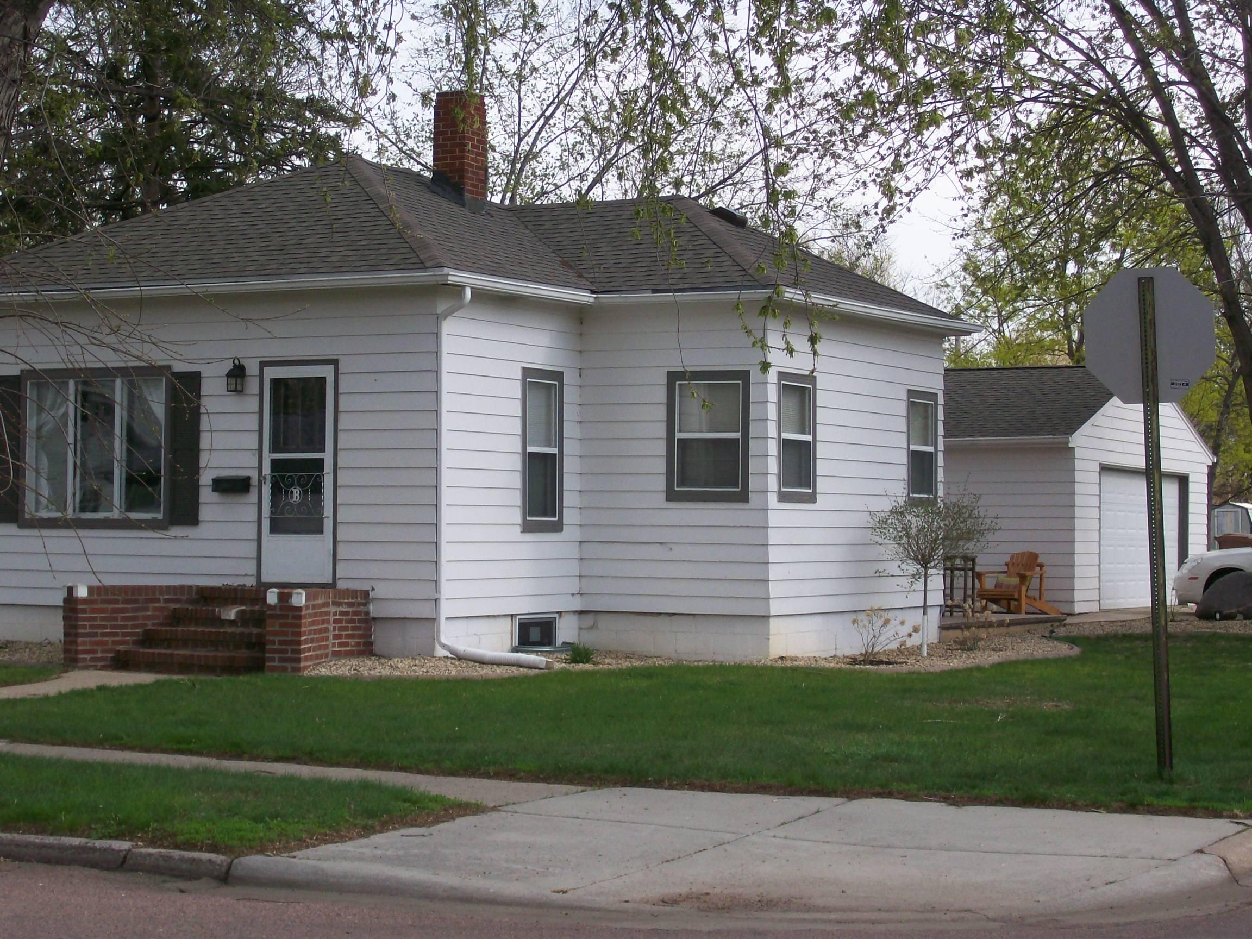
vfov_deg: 21.0
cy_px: 470
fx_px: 2532
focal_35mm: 70
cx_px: 626
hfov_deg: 27.8
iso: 80
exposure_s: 1/590
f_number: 3.8
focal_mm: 11.6
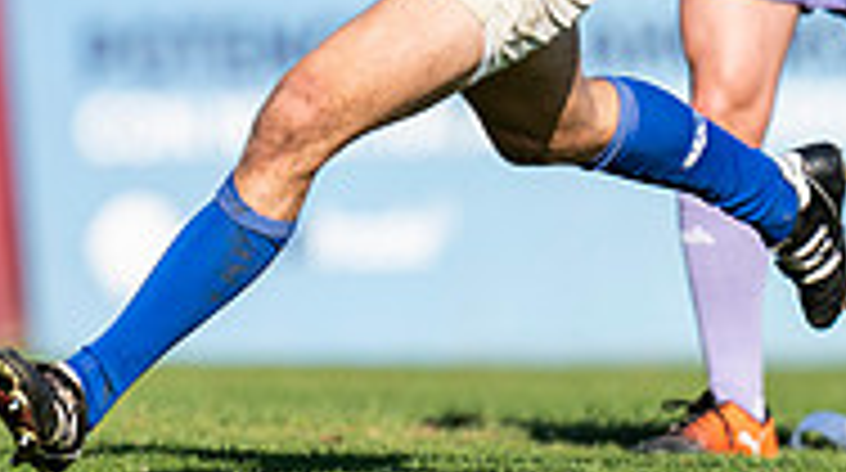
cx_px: -129
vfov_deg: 0.8
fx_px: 35965
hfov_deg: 1.3
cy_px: -208
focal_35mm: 1606
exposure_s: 1/1250
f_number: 2.8
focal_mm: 400
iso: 100
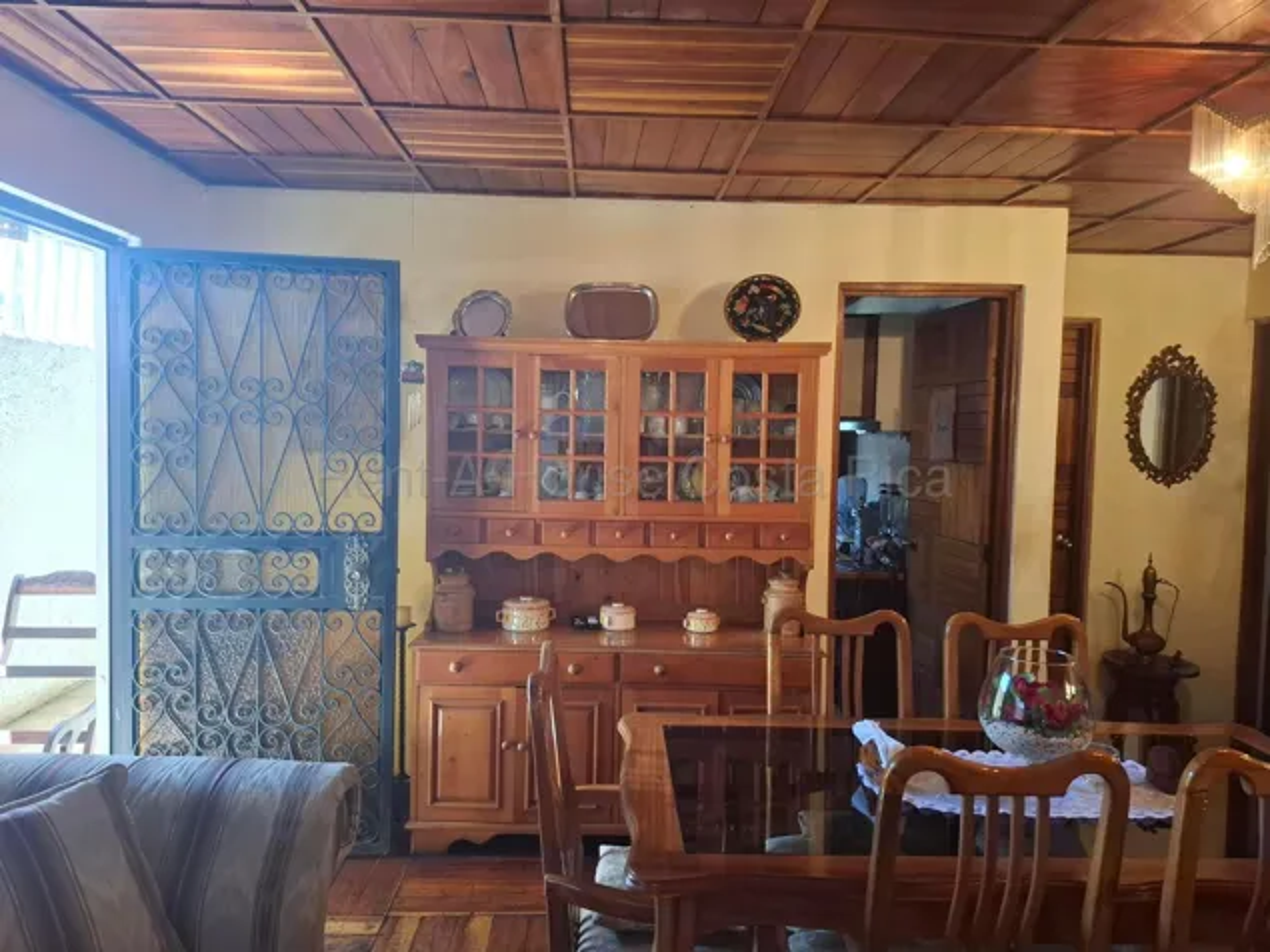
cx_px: 635
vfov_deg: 58.9
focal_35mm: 23
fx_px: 844
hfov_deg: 73.9
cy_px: 476
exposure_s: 1/30
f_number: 1.8
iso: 320
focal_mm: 5.54
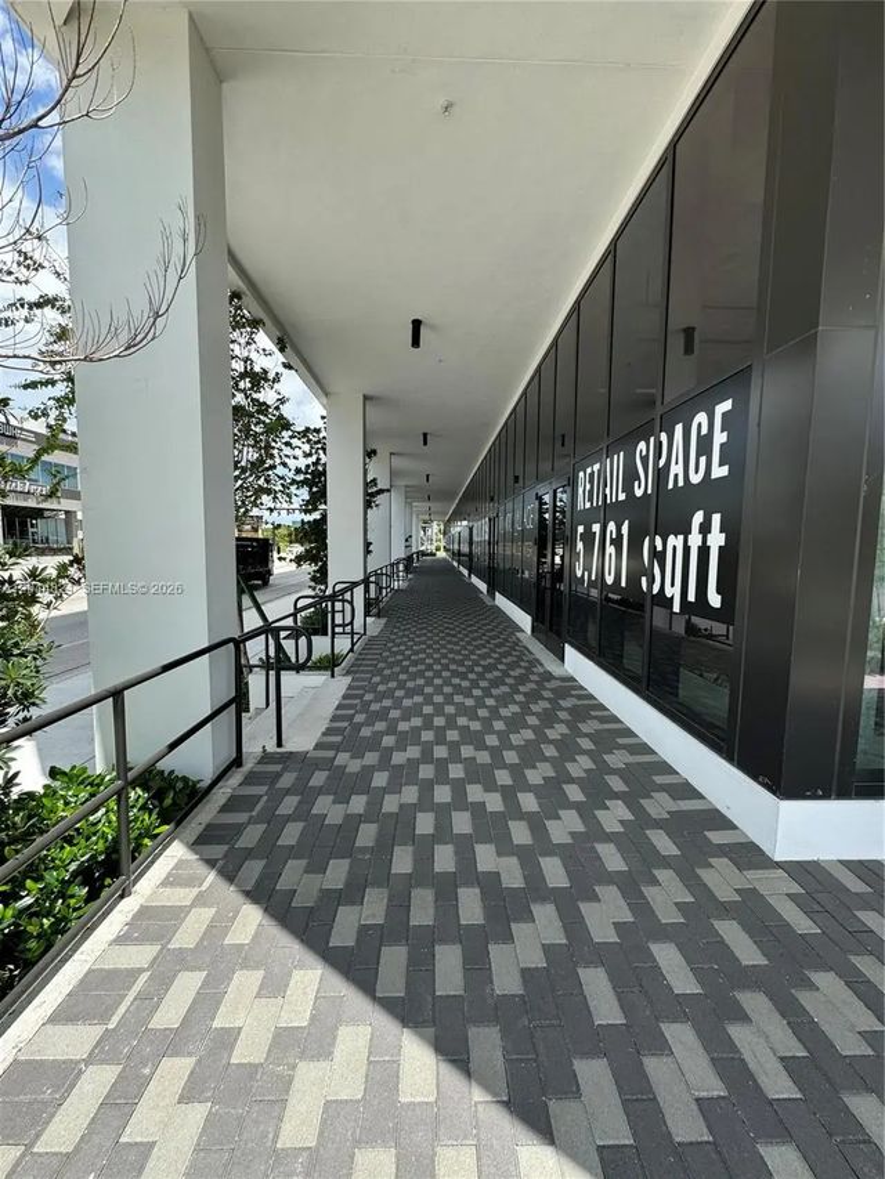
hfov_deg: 85.7
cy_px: 590
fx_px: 477
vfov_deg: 102.1
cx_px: 442
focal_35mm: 14
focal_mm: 2.22
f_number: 2.2
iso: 40
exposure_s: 1/498
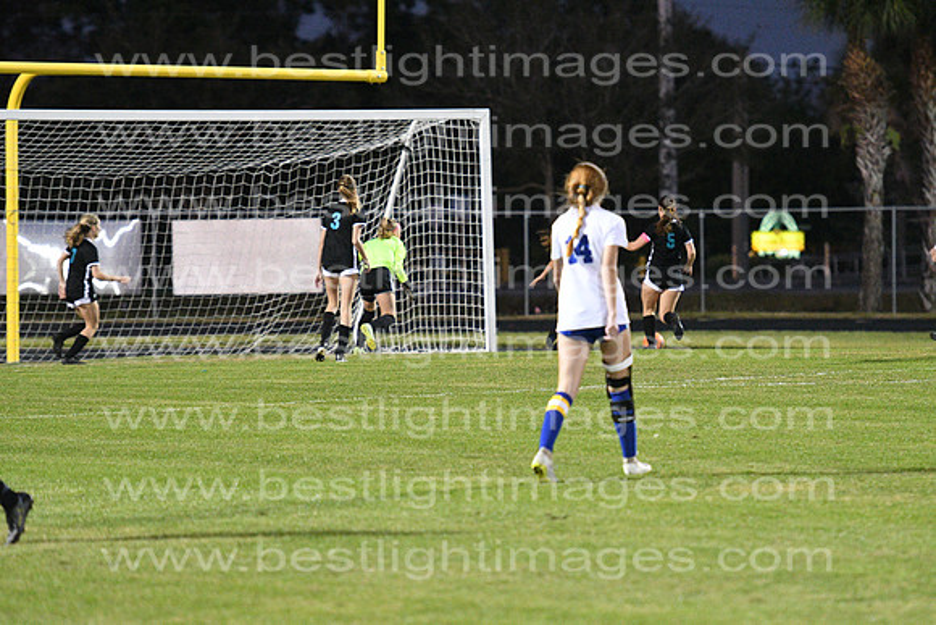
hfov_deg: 8.9
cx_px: 468
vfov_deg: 5.9
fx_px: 6046
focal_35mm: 232
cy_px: 312
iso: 8000
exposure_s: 1/800
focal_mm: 155
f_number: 2.8
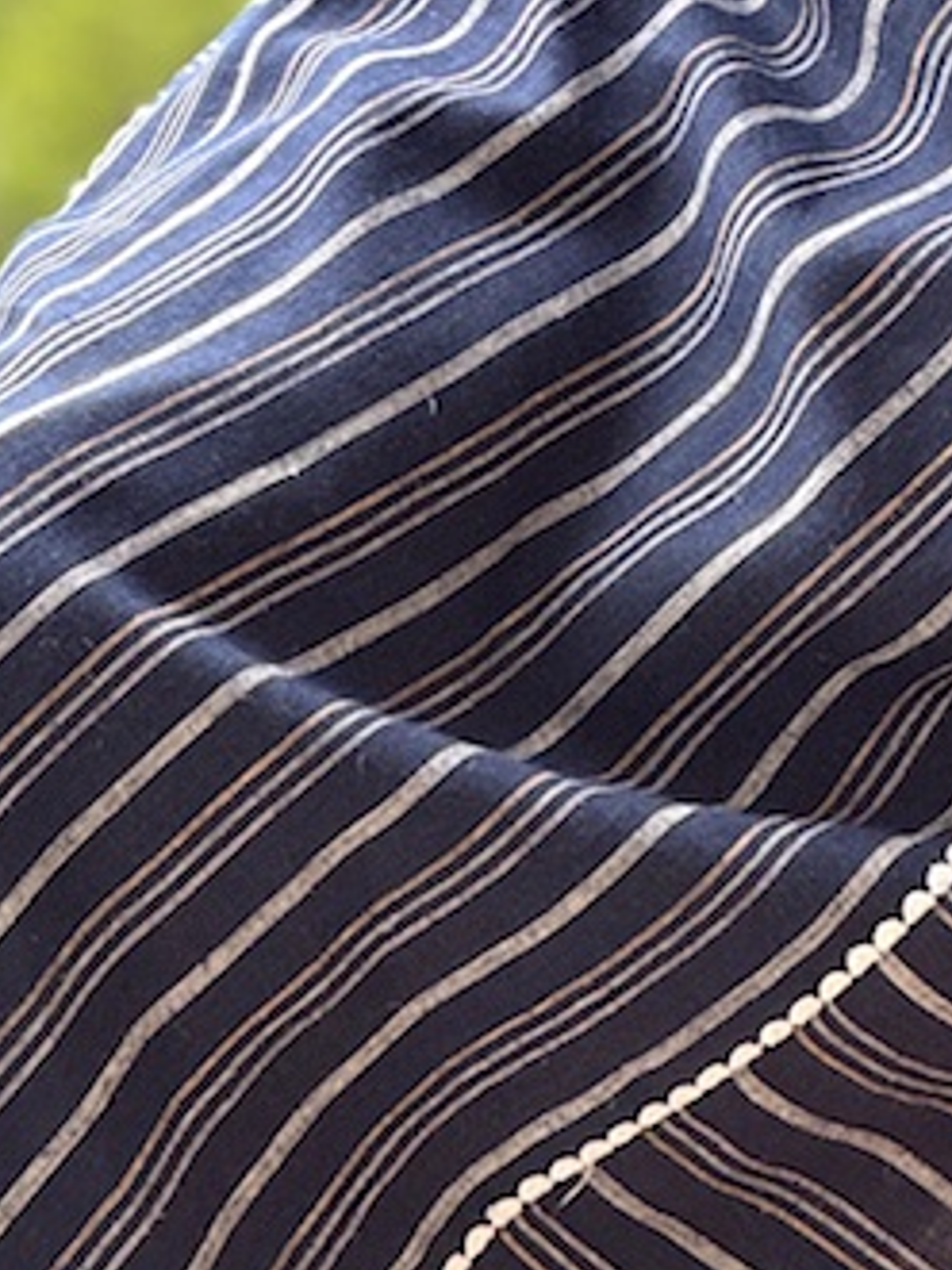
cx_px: 662
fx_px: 8513
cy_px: -564
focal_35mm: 232
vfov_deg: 8.4
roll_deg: -0.1
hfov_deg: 6.4
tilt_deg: -14.3
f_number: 2.8
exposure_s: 1/99
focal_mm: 9
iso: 125
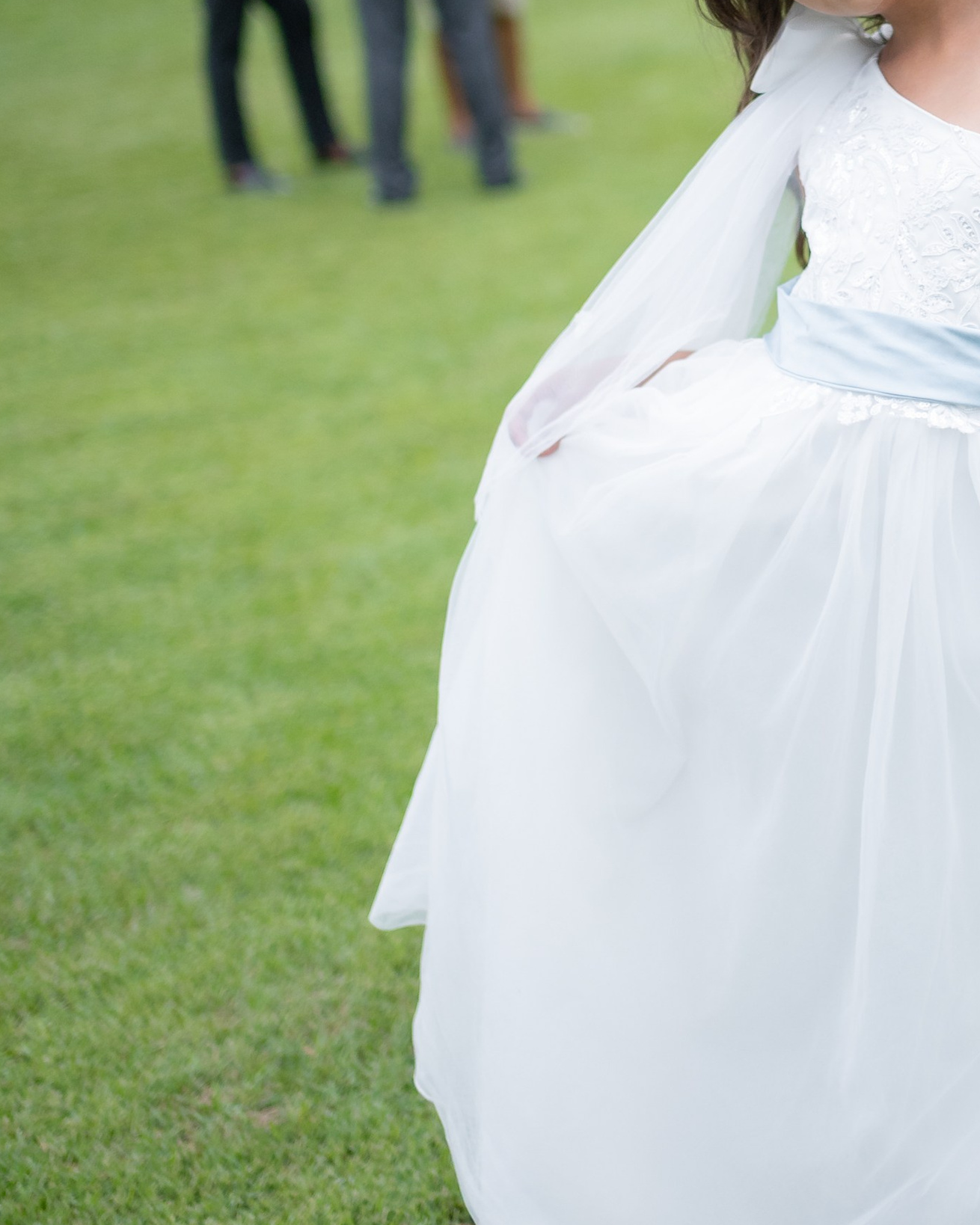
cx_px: 907
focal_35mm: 77
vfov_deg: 24.5
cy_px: 307
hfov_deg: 19.5
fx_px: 2792
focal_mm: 35
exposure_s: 1/1600
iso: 640
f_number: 1.4
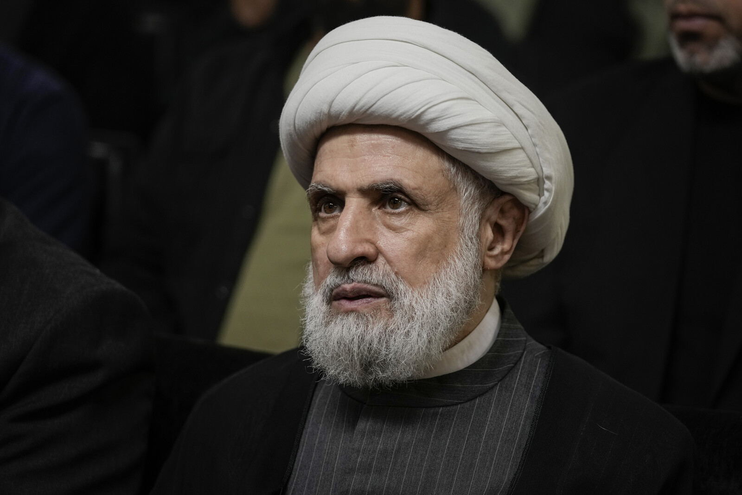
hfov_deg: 15.3
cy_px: 248
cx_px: 371
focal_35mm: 134
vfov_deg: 10.2
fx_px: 2762
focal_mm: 134
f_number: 3.5
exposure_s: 1/125
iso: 1000
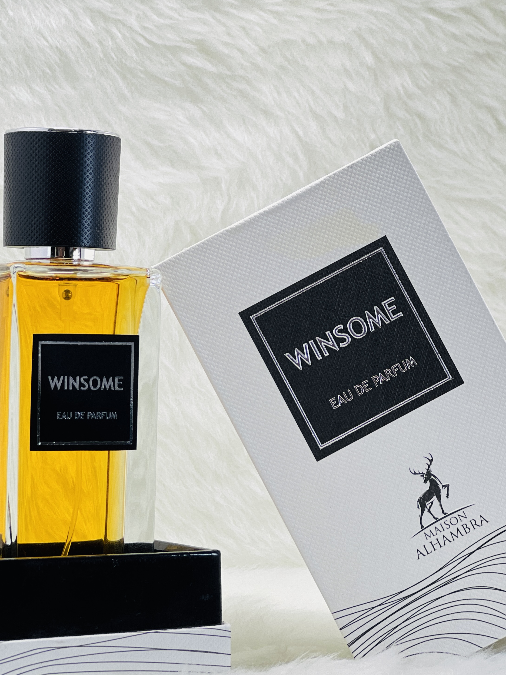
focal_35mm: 107
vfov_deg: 18.4
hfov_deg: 13.8
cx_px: 243
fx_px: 2086
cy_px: 396
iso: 50
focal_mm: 9
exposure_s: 1/100
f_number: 2.8
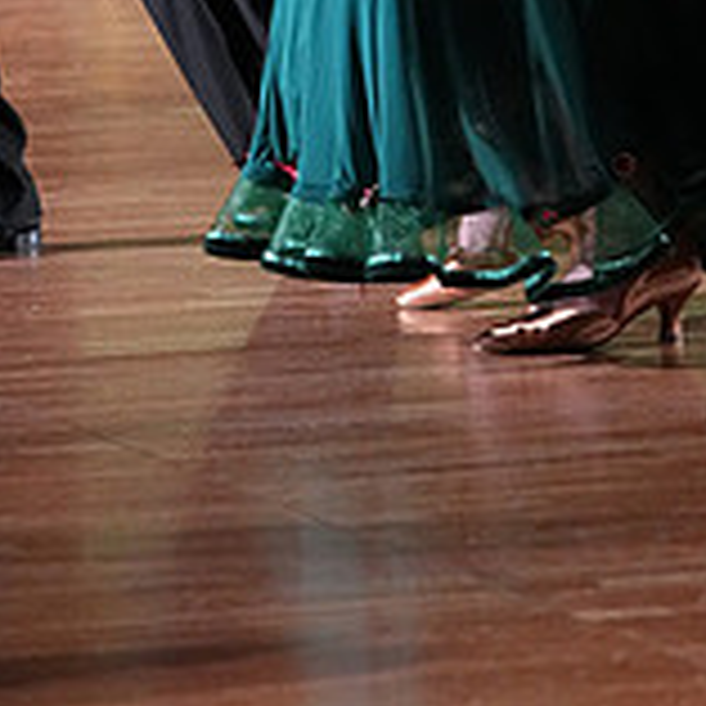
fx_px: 10130
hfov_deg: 4.0
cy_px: -468
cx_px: 110
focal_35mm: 439
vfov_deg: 4.0
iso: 6400
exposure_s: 1/400
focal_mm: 140
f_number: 4.5
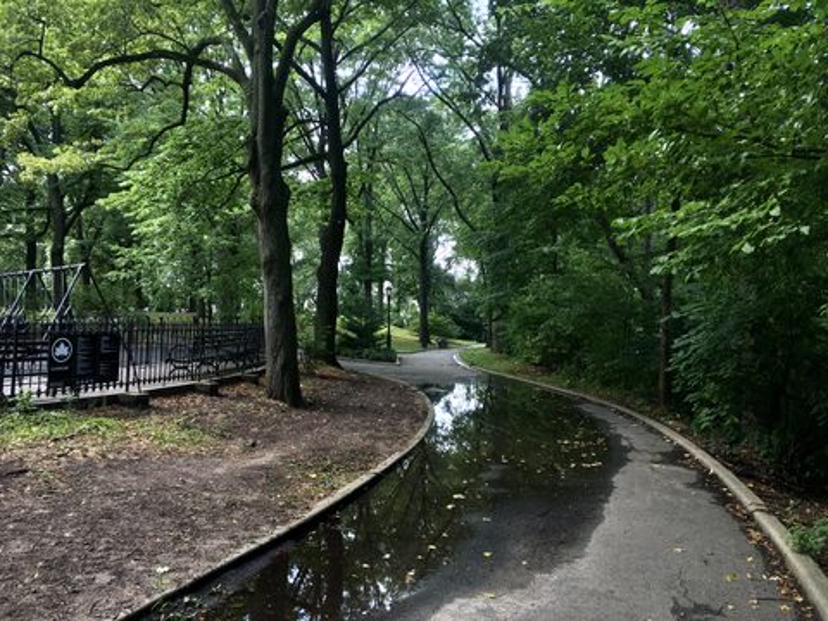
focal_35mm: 29
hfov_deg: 61.7
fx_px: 694
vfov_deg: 48.2
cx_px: 414
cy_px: 310
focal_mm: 4.15
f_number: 2.2
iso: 25
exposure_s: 1/120
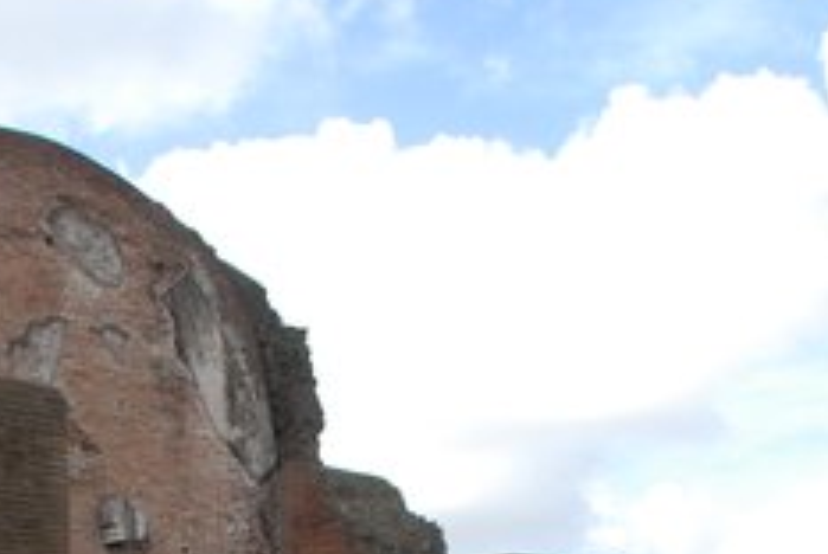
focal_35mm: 90
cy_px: 907
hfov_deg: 22.2
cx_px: 128
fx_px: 2073
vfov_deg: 14.0
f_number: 7.1
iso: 200
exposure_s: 1/200
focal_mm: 14
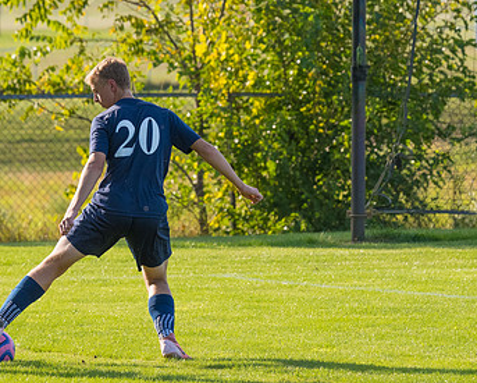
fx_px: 6047
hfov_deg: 4.5
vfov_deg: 3.6
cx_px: 103
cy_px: 178
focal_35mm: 428
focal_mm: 180
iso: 800
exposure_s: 1/1600
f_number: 5.6
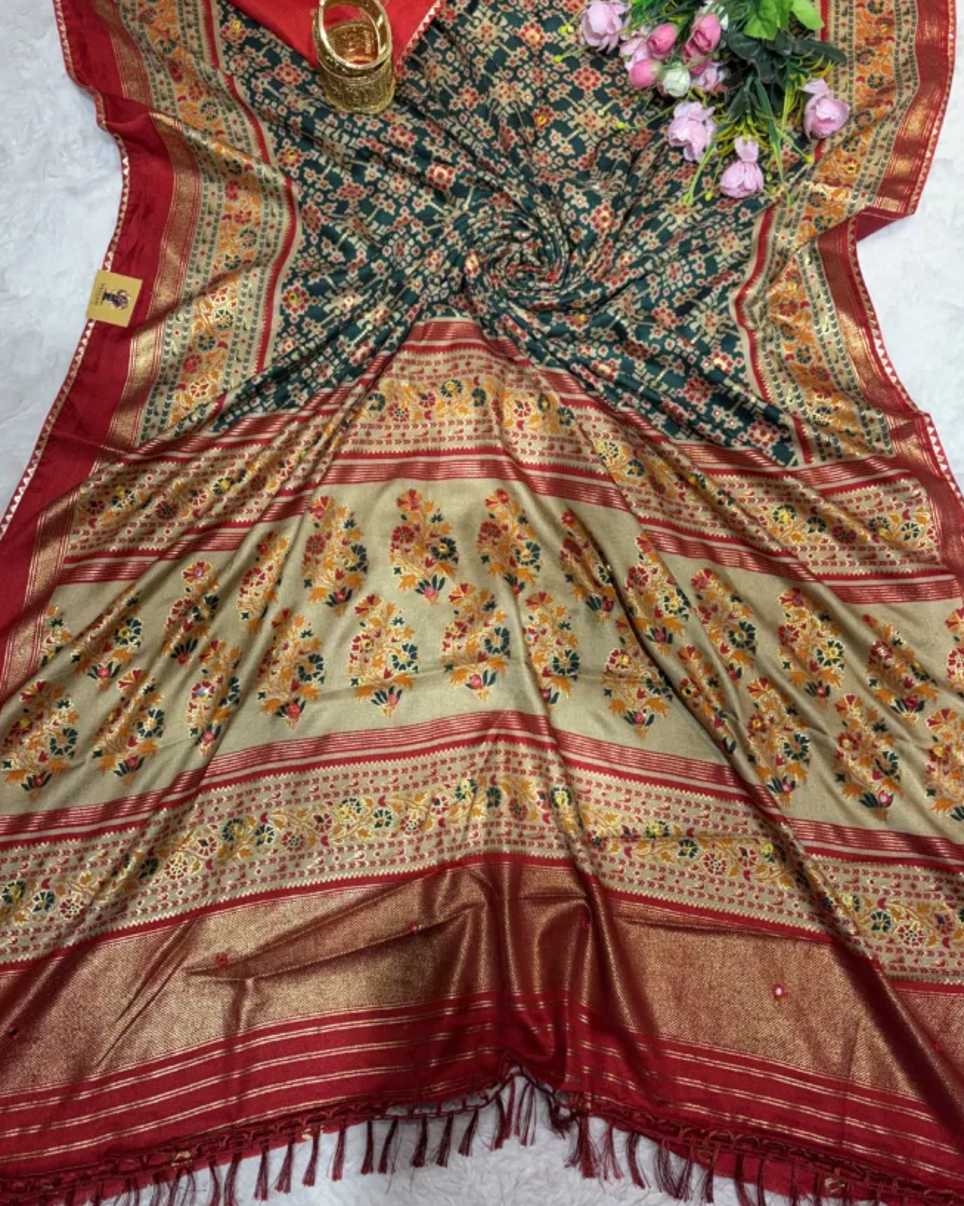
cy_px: 615
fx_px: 999
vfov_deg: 62.2
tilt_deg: -75.8
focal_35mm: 28
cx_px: 472
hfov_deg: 51.5
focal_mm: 5.96
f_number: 1.6
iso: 64
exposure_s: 1/100
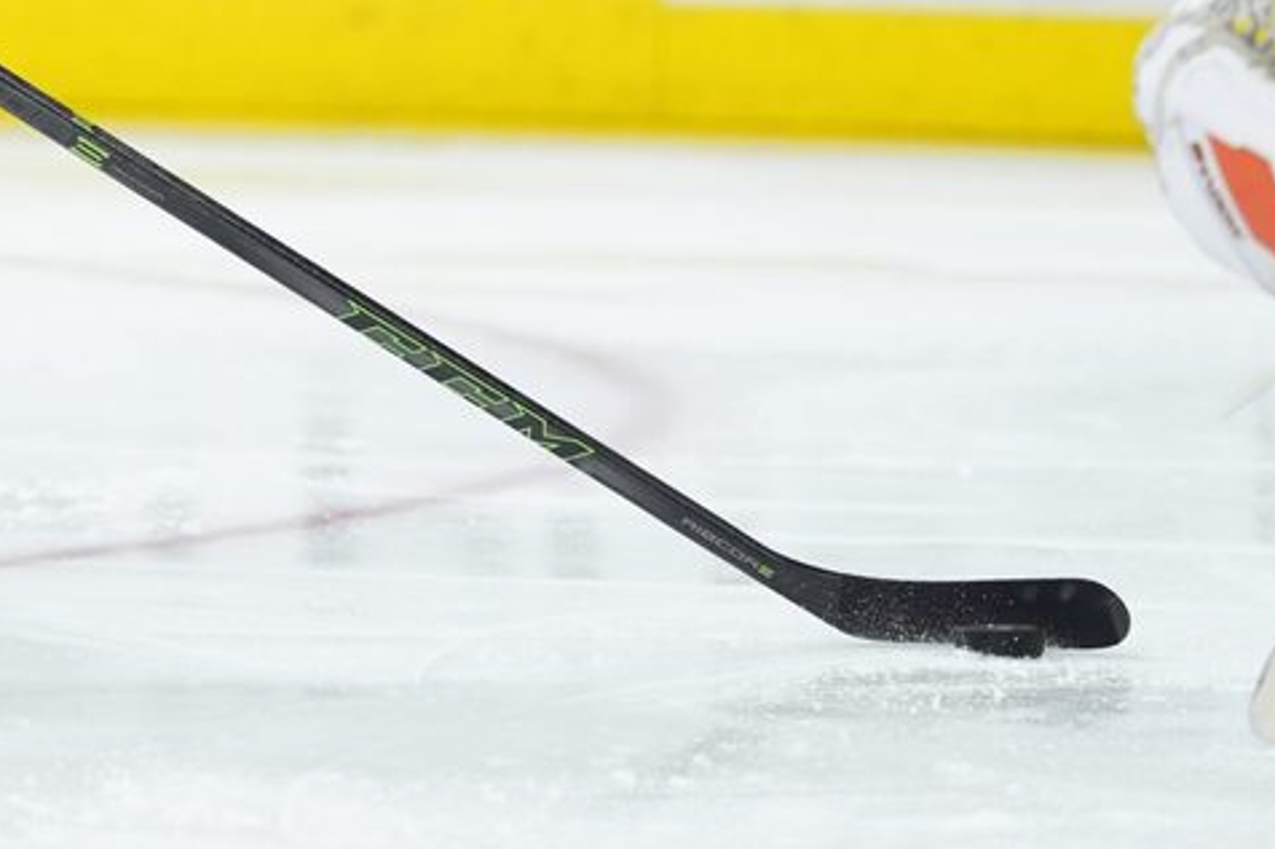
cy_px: -155
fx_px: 13382
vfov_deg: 3.6
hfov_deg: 5.4
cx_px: 137
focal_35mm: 378
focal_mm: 150
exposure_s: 1/2500
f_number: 2
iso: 1250
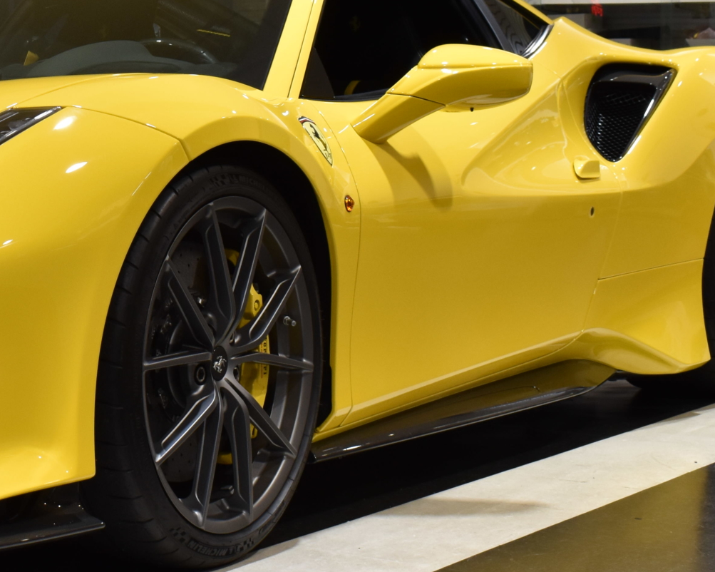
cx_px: -42
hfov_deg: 17.9
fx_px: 2205
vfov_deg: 14.7
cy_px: 142
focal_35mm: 104
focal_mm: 29
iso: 720
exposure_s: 1/50
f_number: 8
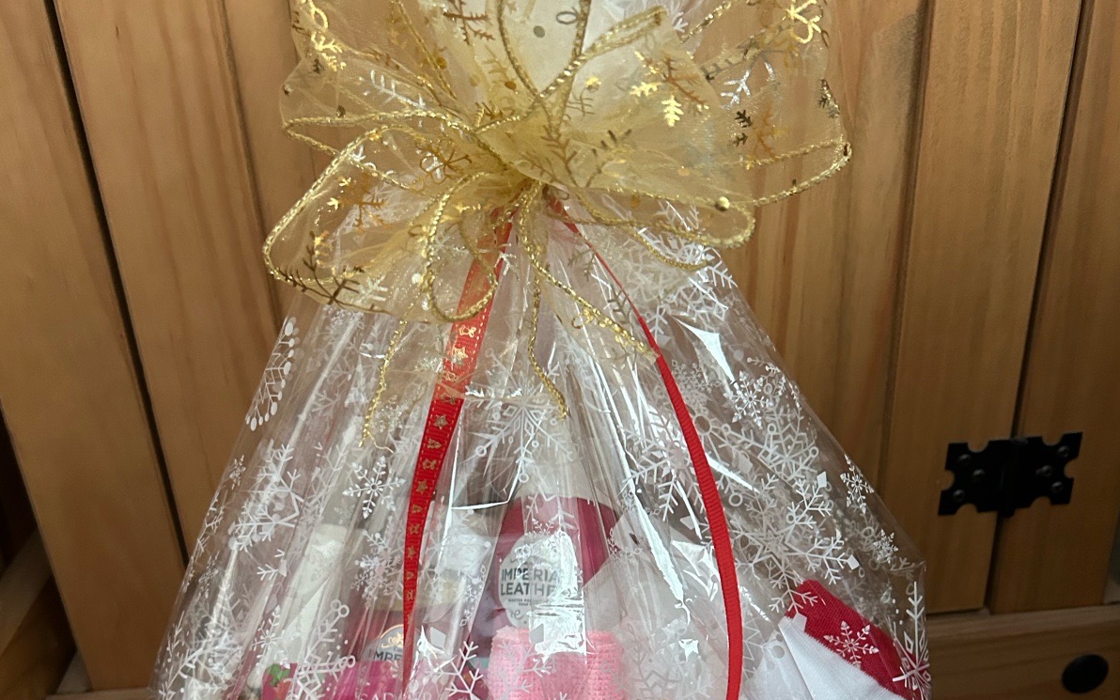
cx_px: 561
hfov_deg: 52.7
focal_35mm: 37
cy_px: 593
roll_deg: +2.6
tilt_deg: -28.1
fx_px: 1129
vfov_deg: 33.1
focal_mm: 5.7
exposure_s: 1/60
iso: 500
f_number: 1.5
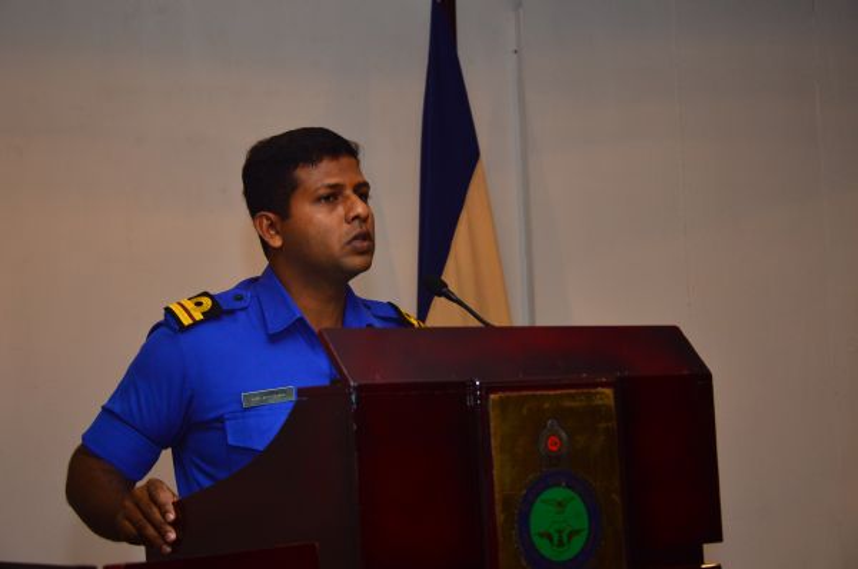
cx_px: 429
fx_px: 1785
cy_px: 284
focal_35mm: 75
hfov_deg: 27.0
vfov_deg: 18.1
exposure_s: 1/80
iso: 400
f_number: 5
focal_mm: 50
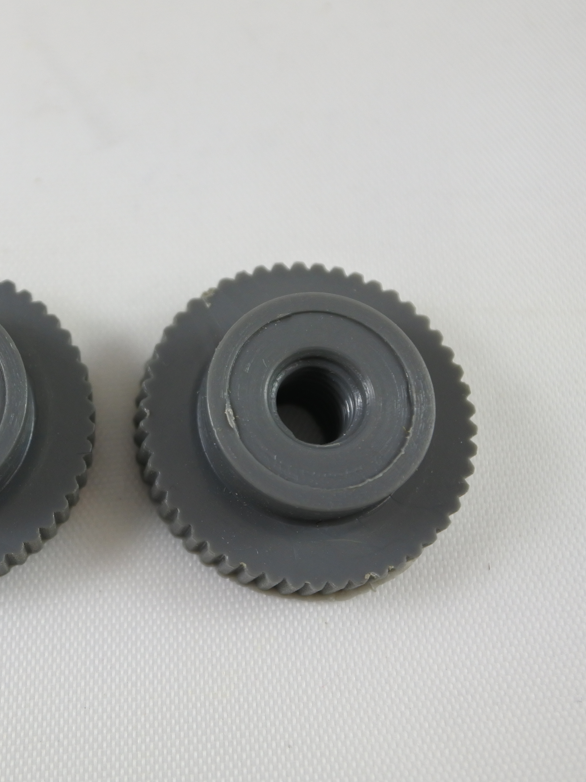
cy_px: 390
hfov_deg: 32.7
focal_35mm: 42
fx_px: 948
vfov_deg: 44.8
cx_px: 64
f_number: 3.5
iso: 400
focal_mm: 10.9
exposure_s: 1/200
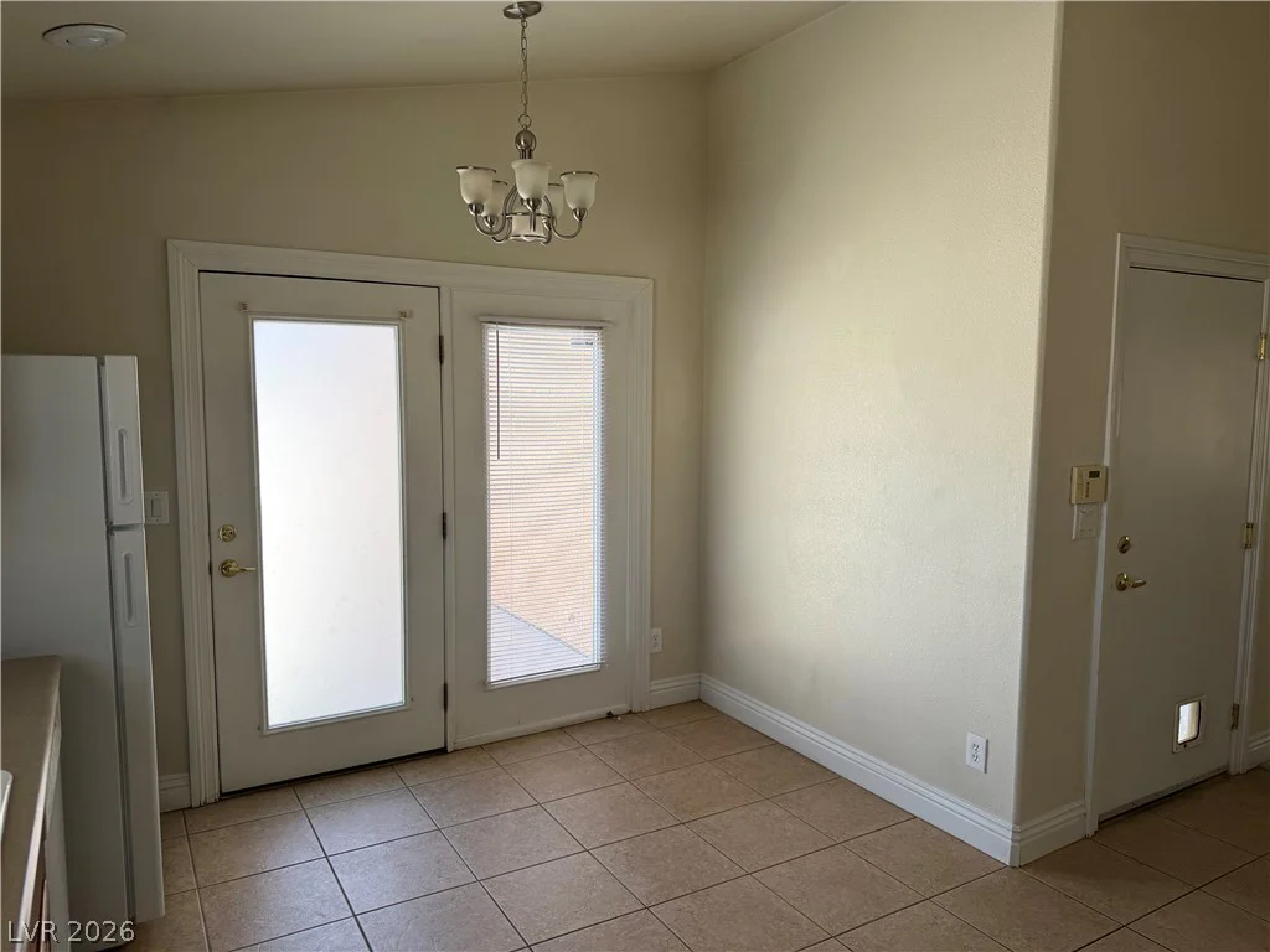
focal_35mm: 24
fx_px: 881
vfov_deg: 56.8
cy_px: 476
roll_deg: +0.0
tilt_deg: -6.5
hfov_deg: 71.6
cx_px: 635
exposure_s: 1/470
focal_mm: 6.76
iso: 100
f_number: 1.78
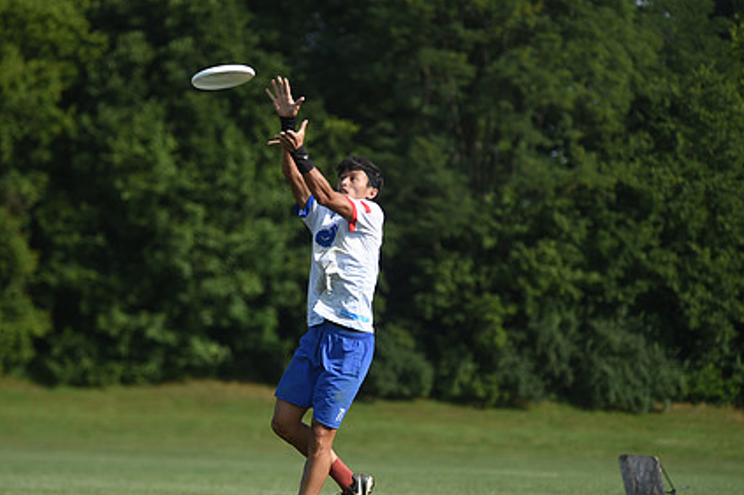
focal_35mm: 192
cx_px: 359
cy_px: 318
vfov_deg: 7.1
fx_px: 3963
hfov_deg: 10.7
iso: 100
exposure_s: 1/1600
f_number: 3.2
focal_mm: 140
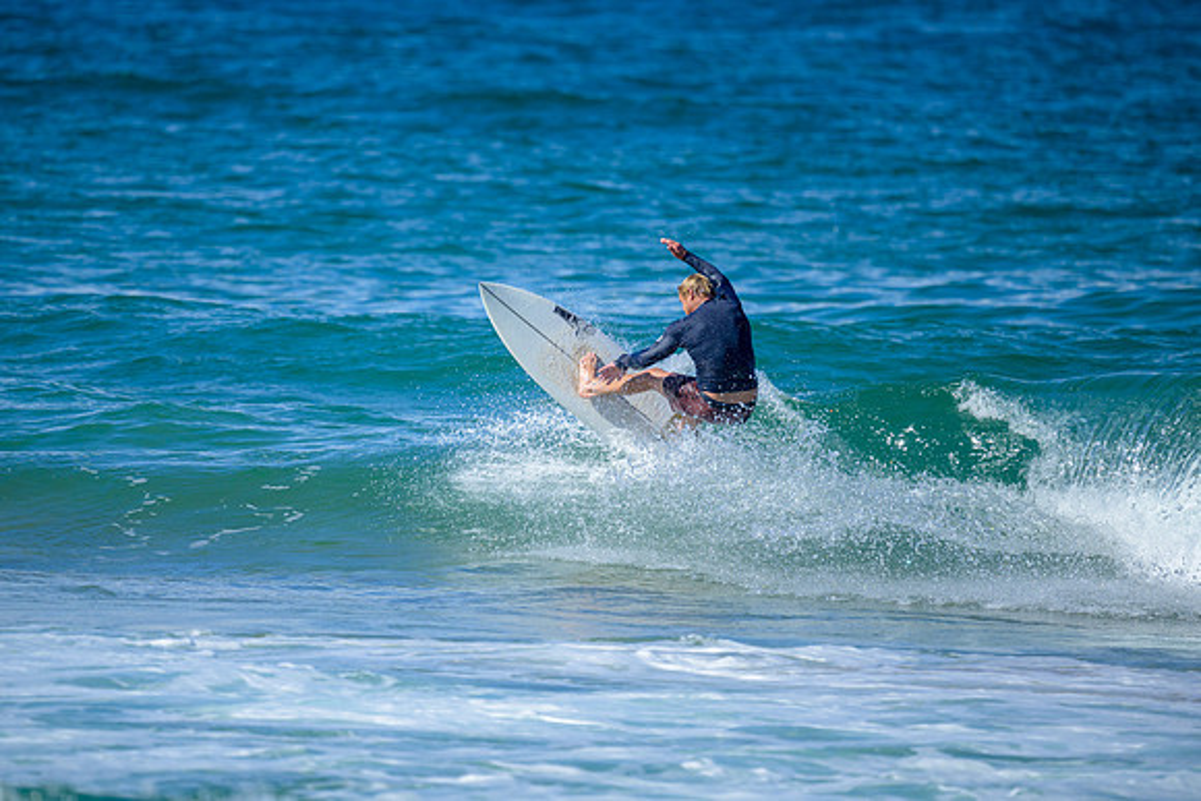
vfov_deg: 1.7
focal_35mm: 800
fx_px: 26694
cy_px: 400
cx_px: 600
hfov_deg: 2.6
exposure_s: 1/2500
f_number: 6.3
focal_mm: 800
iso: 400
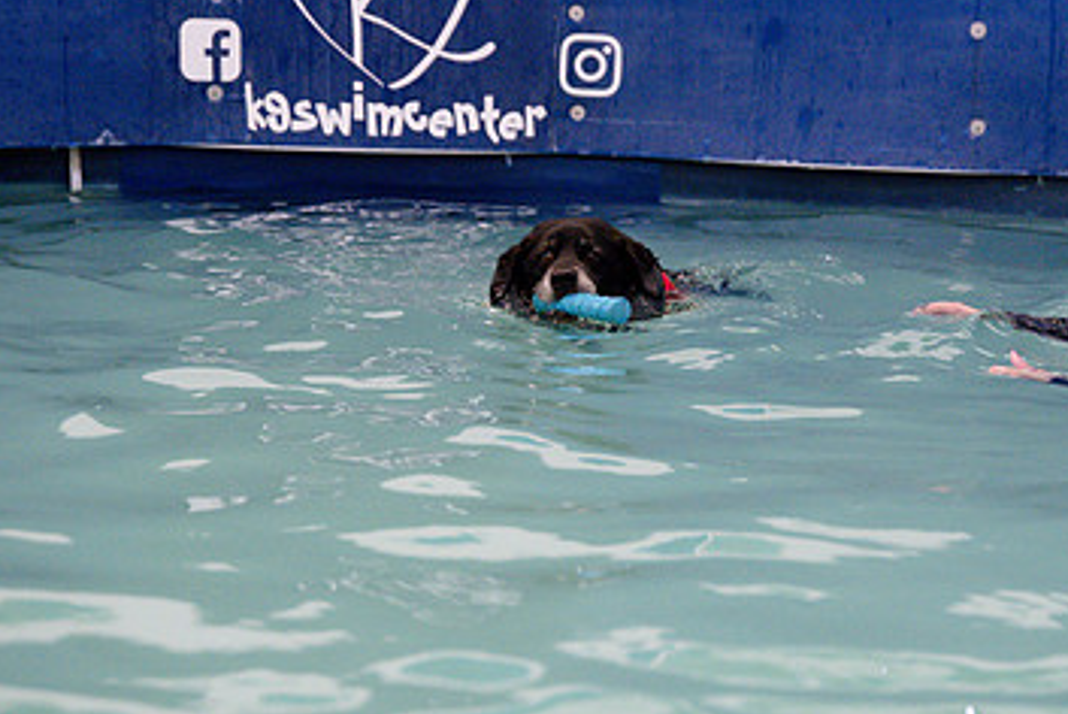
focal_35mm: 92
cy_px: 343
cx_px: 632
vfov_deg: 14.9
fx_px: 2732
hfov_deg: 22.1
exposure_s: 1/320
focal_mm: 56
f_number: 3.5
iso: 6400
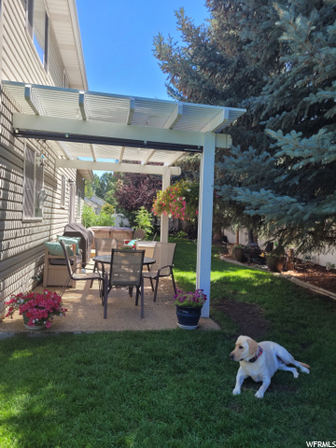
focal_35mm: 26
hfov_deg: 53.1
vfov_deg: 67.3
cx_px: 168
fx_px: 336
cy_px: 224
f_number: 1.8
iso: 40
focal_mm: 5.4
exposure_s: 1/638
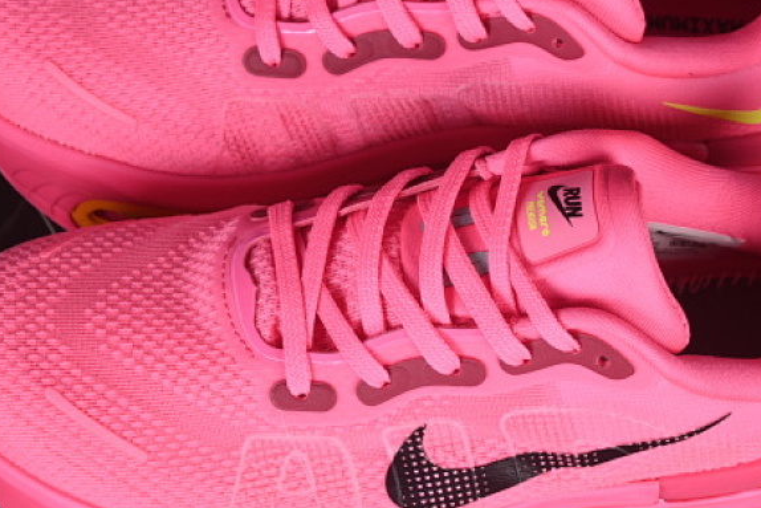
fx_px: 2981
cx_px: 449
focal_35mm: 141
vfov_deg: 9.7
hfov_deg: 14.5
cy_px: 224
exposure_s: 1/80
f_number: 7.1
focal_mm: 50
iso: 160
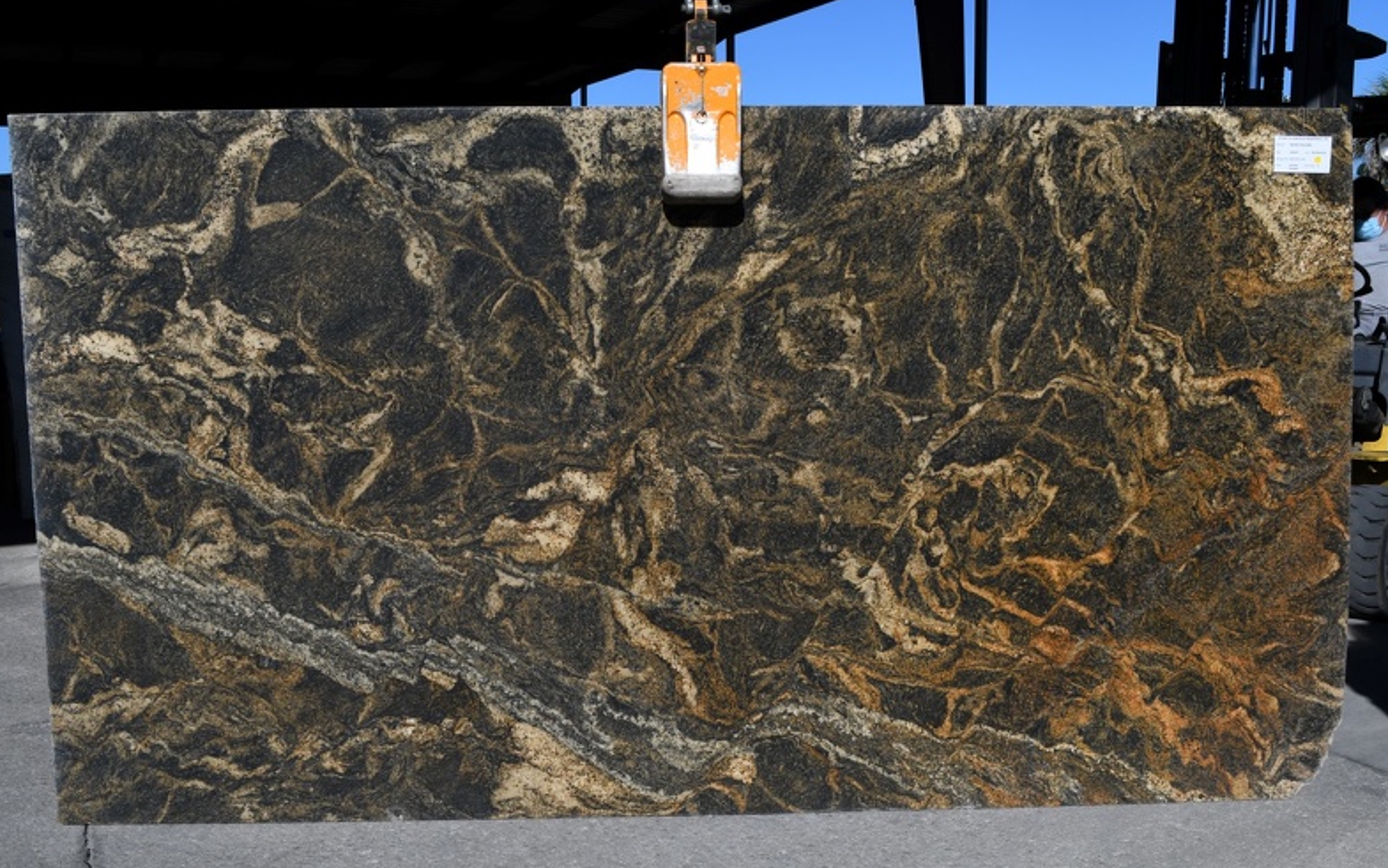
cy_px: 440
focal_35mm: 37
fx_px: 1400
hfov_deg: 52.7
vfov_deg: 34.5
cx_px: 691
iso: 200
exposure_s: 1/400
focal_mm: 24
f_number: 11
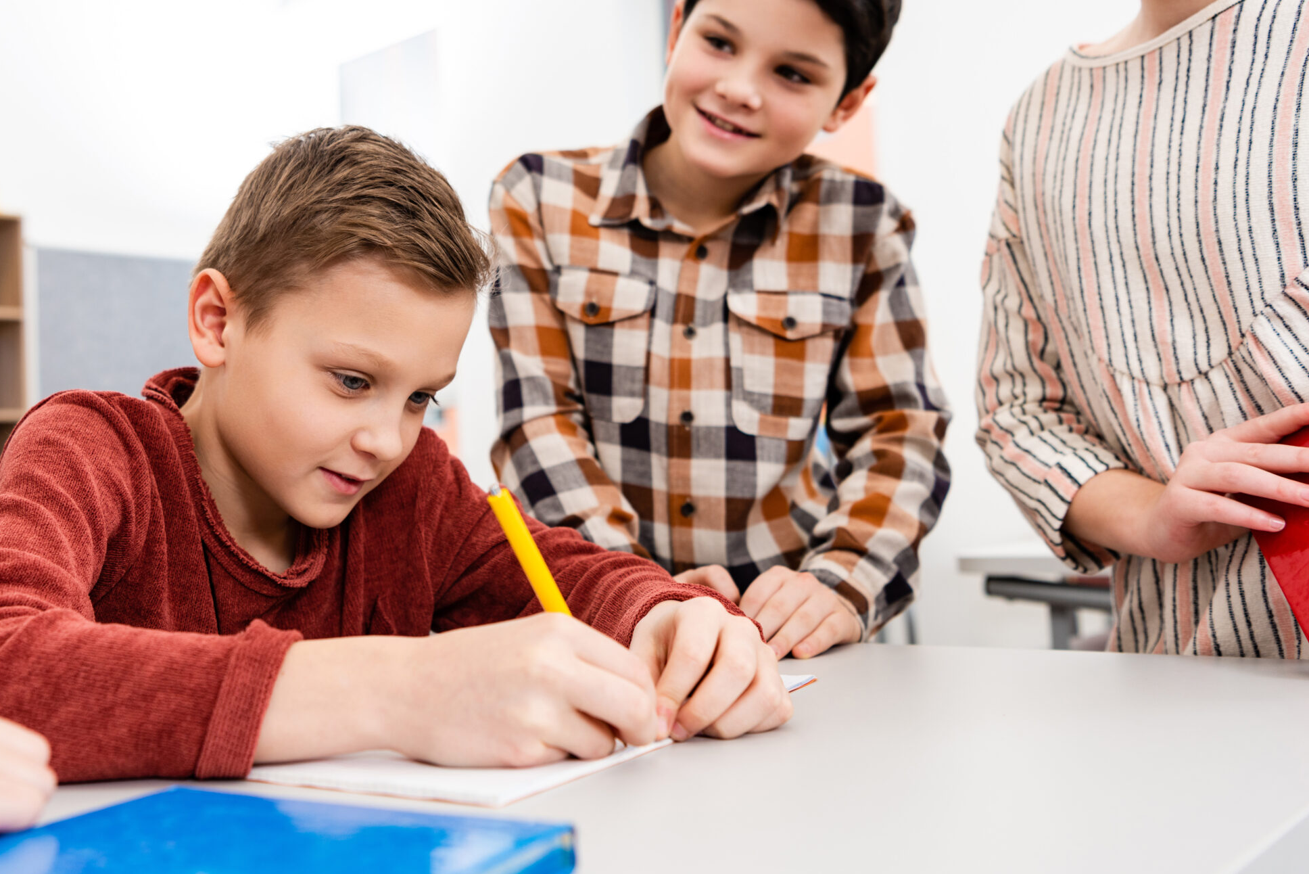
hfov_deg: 46.8
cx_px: 460
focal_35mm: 41
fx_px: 1491
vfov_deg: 32.6
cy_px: 389
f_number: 3.5
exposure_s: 1/200
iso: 125
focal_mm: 31
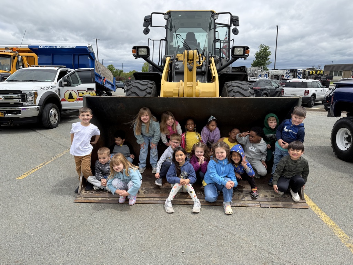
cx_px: 176
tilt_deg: -12.4
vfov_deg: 56.8
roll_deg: +0.4
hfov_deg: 71.6
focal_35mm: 24
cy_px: 132
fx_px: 245
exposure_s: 1/3759
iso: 100
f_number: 1.78
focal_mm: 6.76
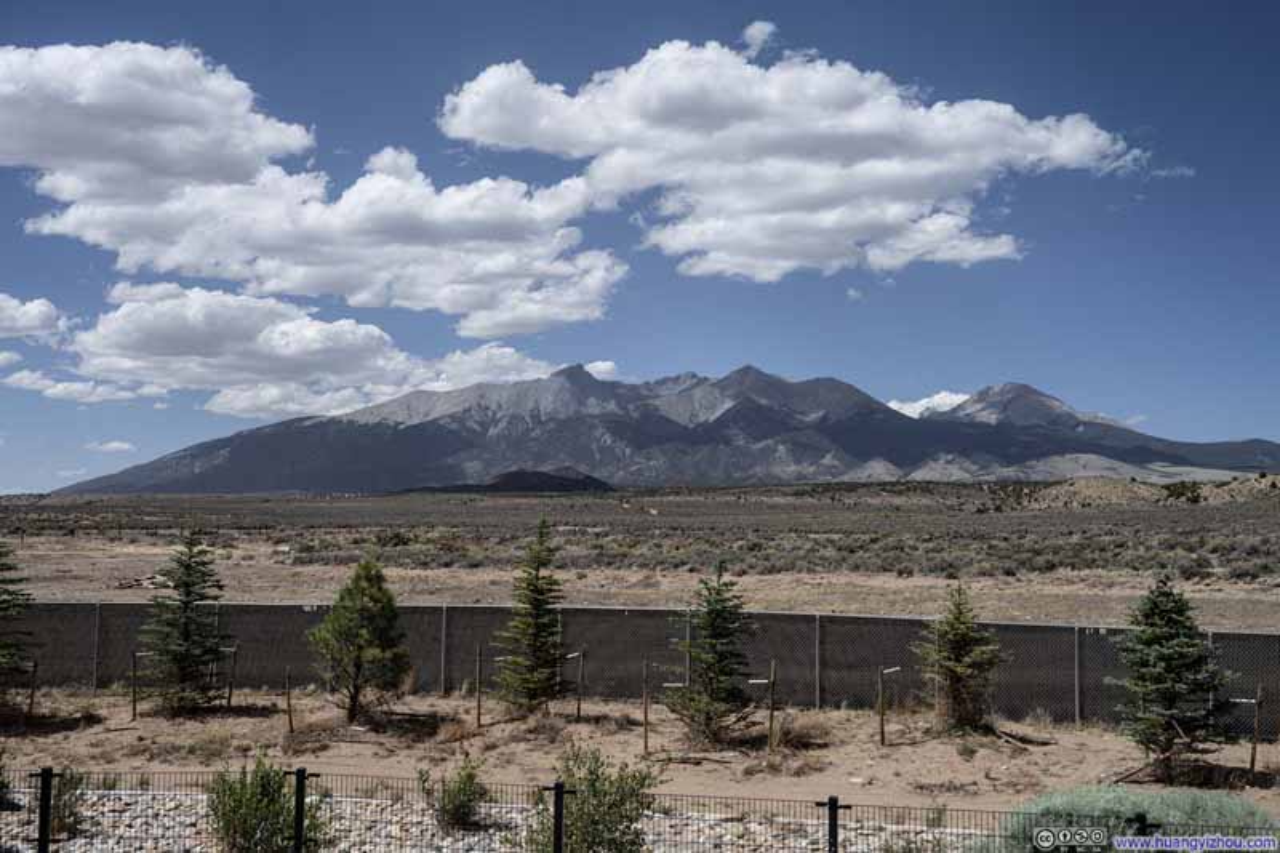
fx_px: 1351
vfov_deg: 35.0
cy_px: 426
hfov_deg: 50.7
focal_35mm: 38
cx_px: 640
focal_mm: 38
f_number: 6.3
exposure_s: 1/800
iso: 64
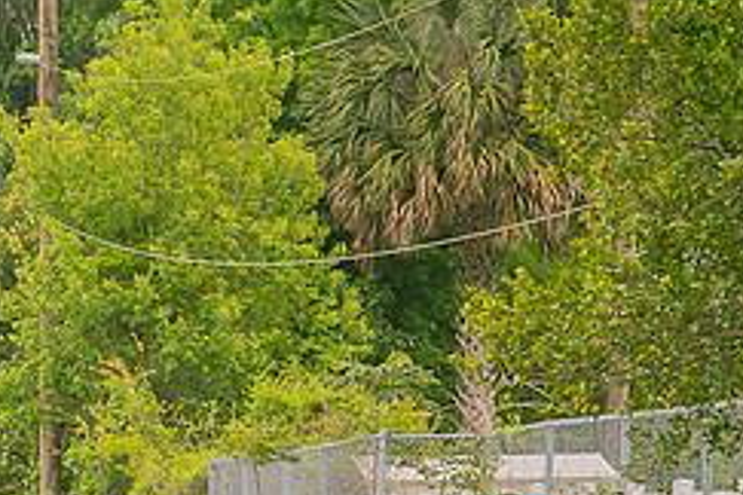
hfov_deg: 8.8
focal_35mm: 234
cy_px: 584
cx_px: 43
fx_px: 4829
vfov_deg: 5.8
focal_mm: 98
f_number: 4
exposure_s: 1/200
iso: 200
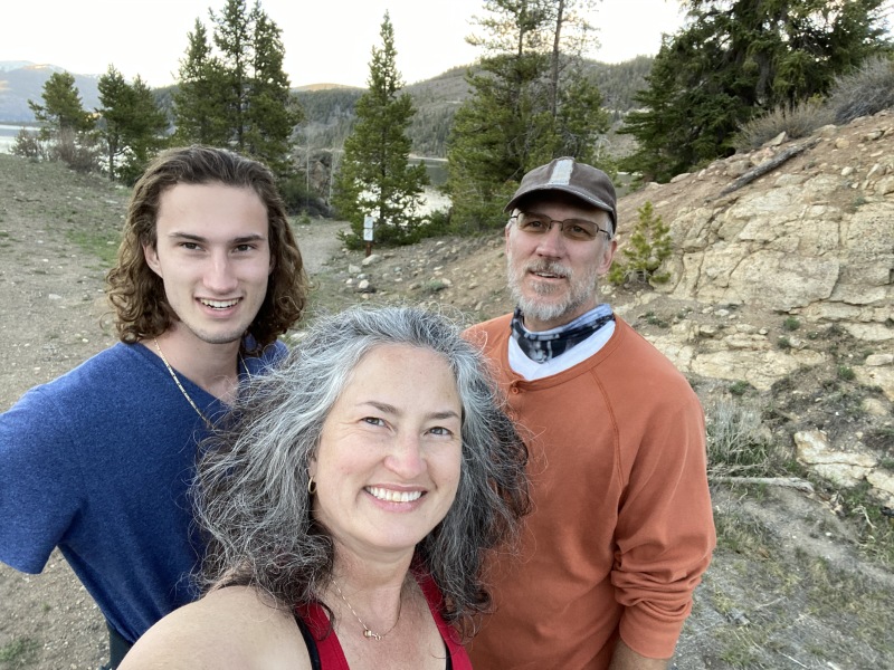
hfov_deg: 73.9
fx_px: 594
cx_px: 447
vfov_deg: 58.9
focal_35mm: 23
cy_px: 335
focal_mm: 2.71
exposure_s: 1/87
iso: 100
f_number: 2.2
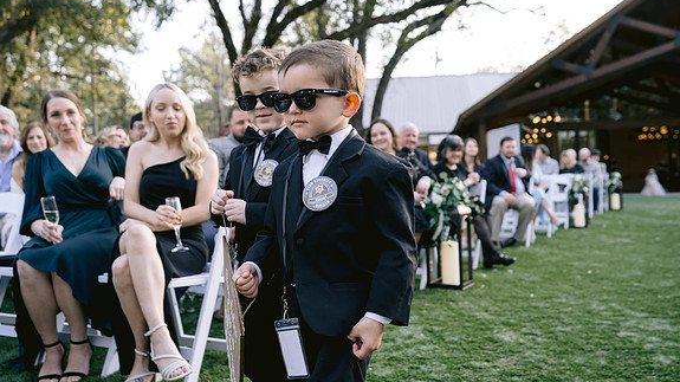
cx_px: 342
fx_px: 667
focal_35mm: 37
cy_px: 213
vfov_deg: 31.9
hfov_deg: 54.0
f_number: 4
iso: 400
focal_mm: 35
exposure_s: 1/200
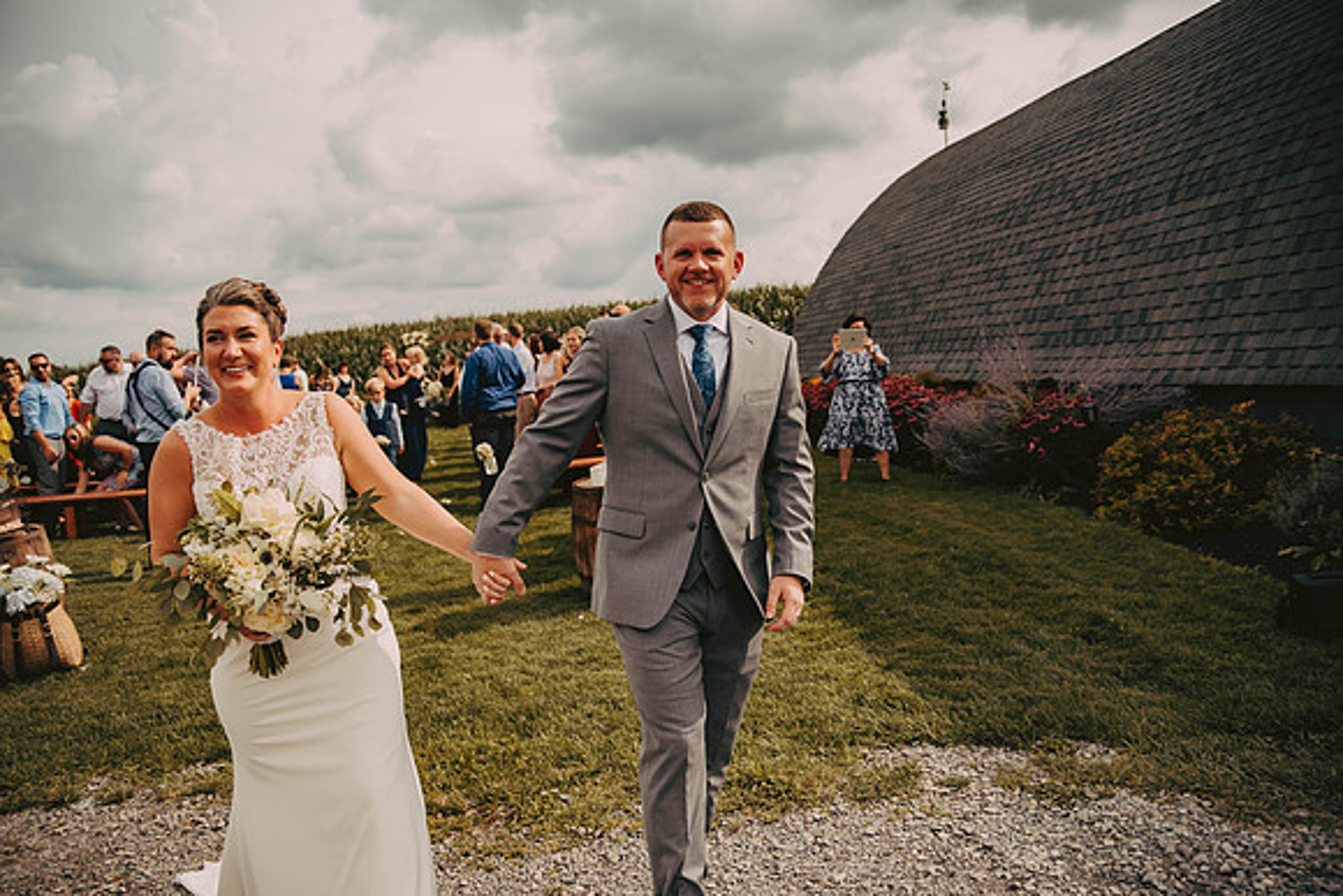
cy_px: 448
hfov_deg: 65.5
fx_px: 1045
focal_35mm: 28
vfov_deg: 46.4
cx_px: 672
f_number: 2.8
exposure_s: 1/3200
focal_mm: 28
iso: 250
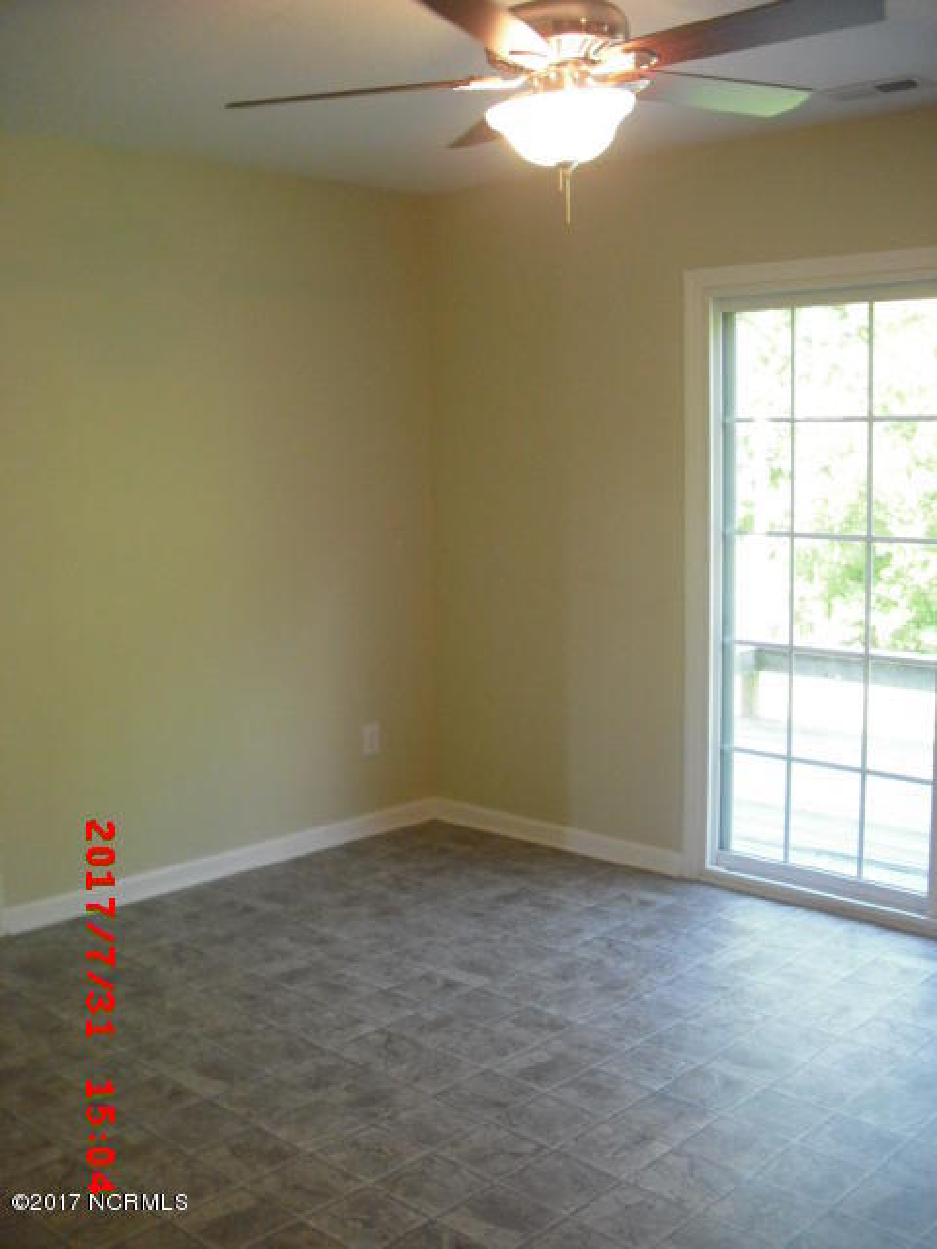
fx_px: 1371
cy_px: 624
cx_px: 468
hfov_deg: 37.7
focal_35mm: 38
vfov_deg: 49.0
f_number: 2.8
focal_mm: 6.2
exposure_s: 1/80
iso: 400
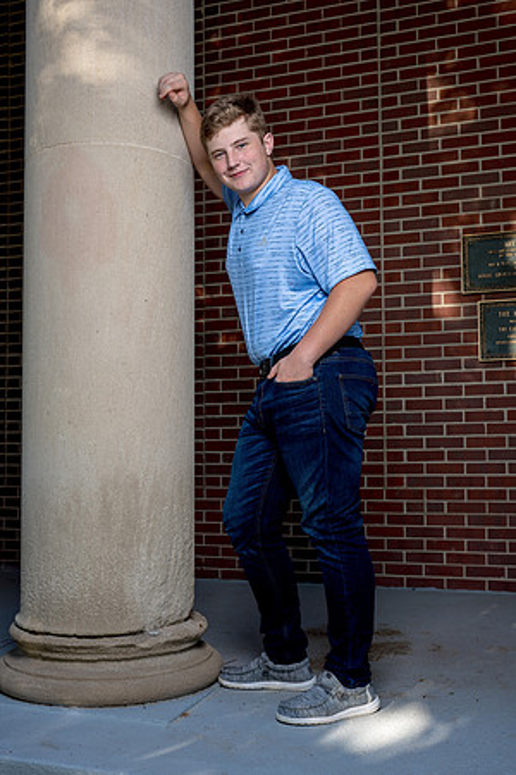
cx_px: 258
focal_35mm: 35
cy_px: 388
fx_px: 752
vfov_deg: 54.4
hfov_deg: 37.9
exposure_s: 1/160
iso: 100
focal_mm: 35
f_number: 4.5
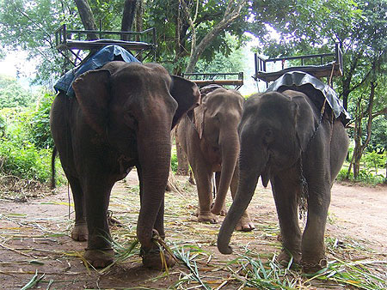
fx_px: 503
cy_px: 145
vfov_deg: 32.2
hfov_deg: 42.1
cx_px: 194
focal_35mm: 45
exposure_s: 1/80
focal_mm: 7.5
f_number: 3.1
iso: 160
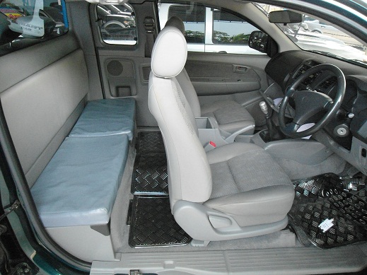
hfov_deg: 67.3
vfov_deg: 53.0
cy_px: 138
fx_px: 276
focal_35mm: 26
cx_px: 184
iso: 400
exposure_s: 1/200
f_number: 2.8
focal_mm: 4.7
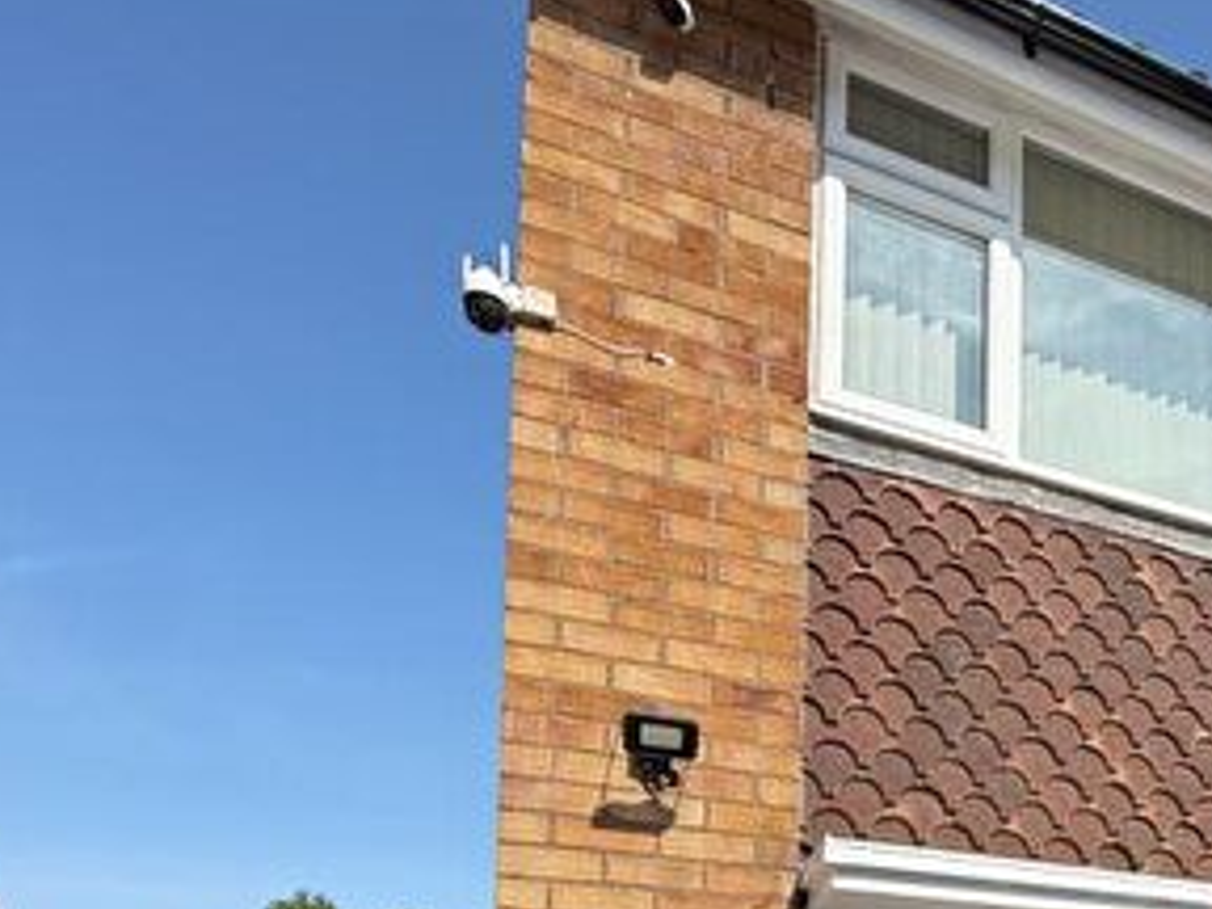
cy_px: 1054
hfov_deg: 44.0
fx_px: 1190
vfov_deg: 34.6
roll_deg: +1.6
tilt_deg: +4.7
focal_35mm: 34
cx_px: 1271
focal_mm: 2.22
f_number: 2.2
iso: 40
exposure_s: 1/502
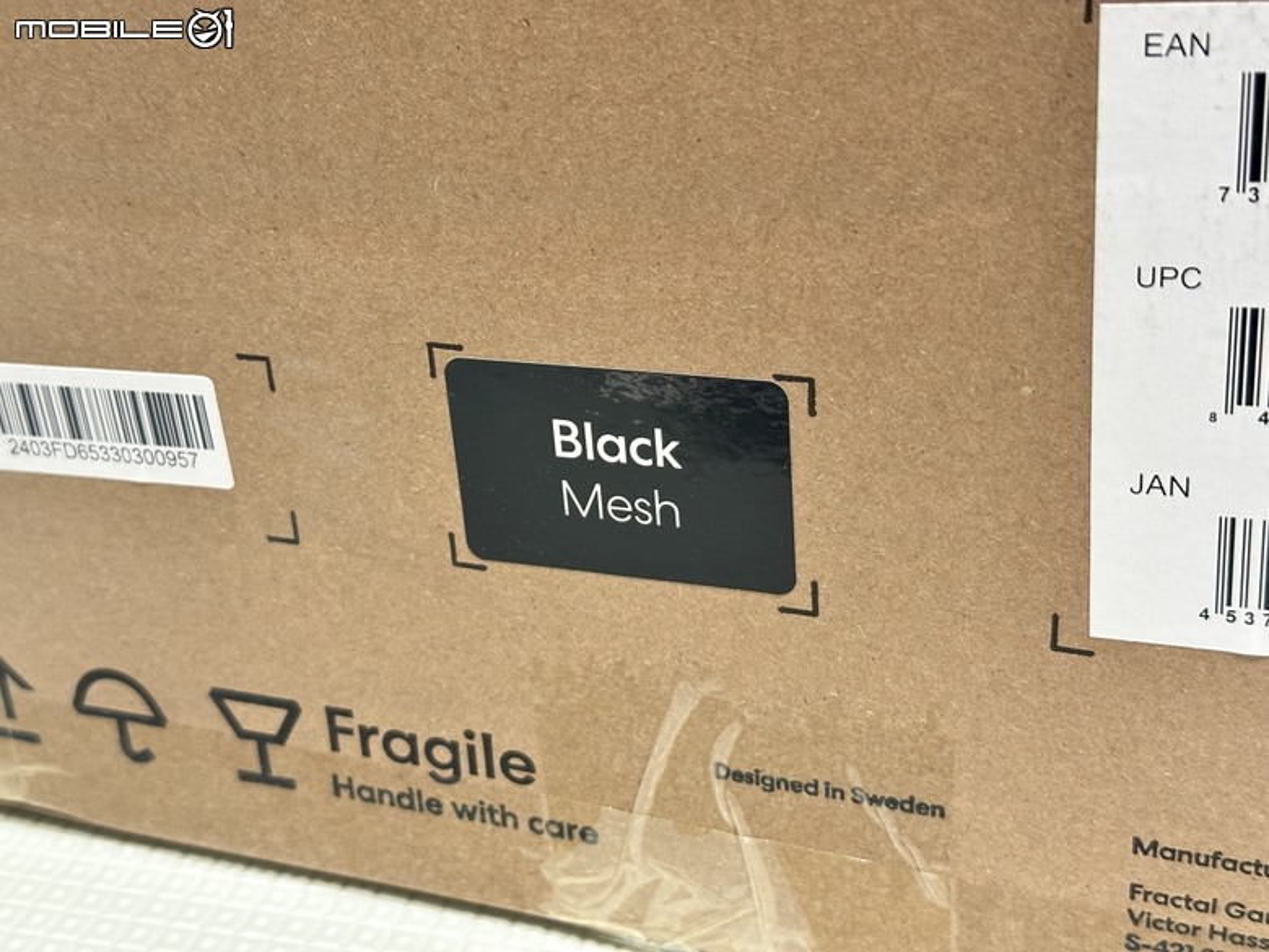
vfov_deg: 30.3
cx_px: 634
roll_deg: +2.8
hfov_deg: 39.7
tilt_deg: -25.9
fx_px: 1760
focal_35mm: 48
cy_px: 476
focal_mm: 6.86
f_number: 1.78
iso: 250
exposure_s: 1/40
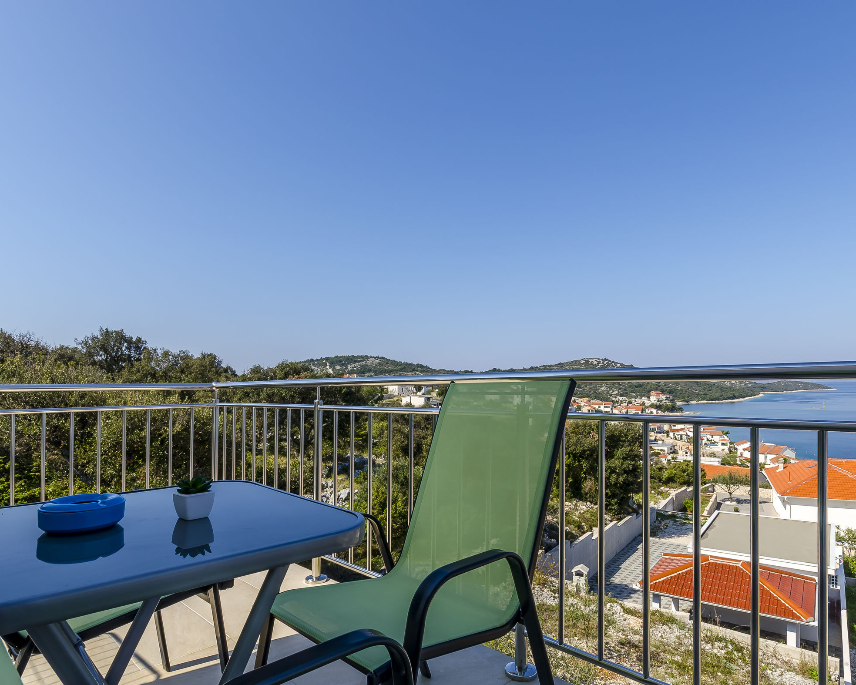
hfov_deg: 80.4
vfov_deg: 68.1
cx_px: 422
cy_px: 359
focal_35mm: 20
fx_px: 507
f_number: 11
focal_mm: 10
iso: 100
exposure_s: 1/250
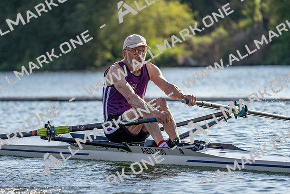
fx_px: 2159
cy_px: 97
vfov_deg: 5.1
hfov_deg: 7.7
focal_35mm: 268
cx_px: 145
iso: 250
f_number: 5.6
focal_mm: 268
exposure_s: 1/1600
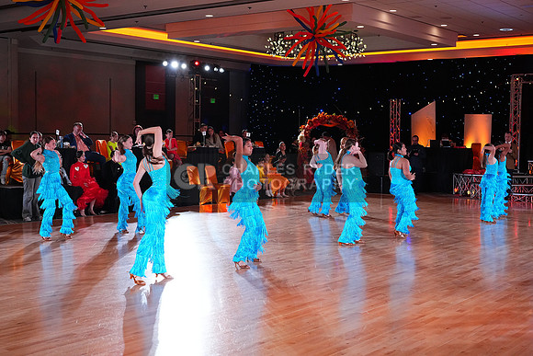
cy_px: 178
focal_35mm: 48
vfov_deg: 28.1
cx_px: 266
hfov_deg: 41.1
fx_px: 711
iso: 5000
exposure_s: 1/400
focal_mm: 48
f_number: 5.6
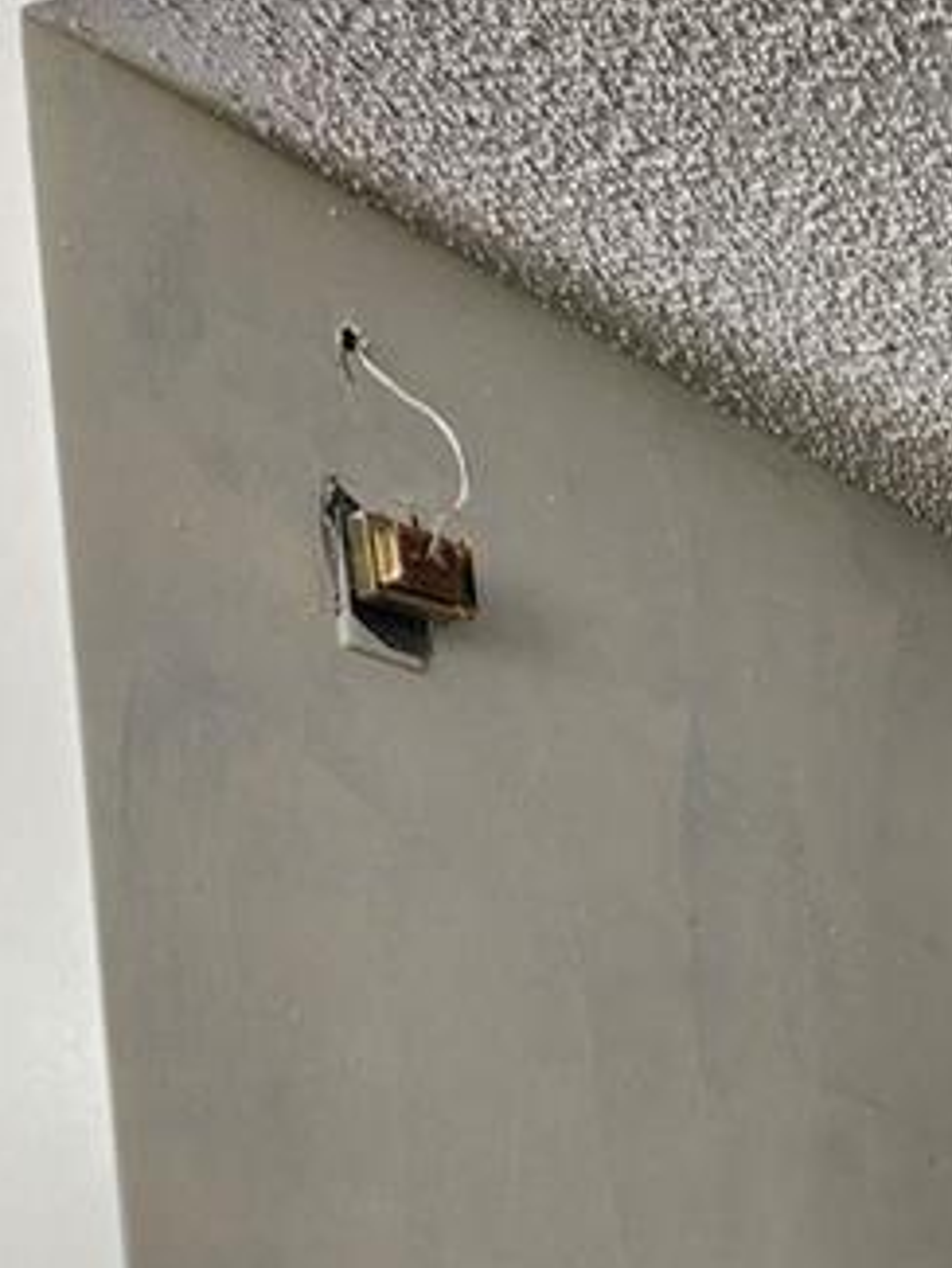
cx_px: 1467
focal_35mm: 48
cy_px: 1588
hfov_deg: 23.5
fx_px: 1759
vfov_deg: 31.8
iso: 125
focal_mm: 2.2
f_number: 2.2
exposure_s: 1/60
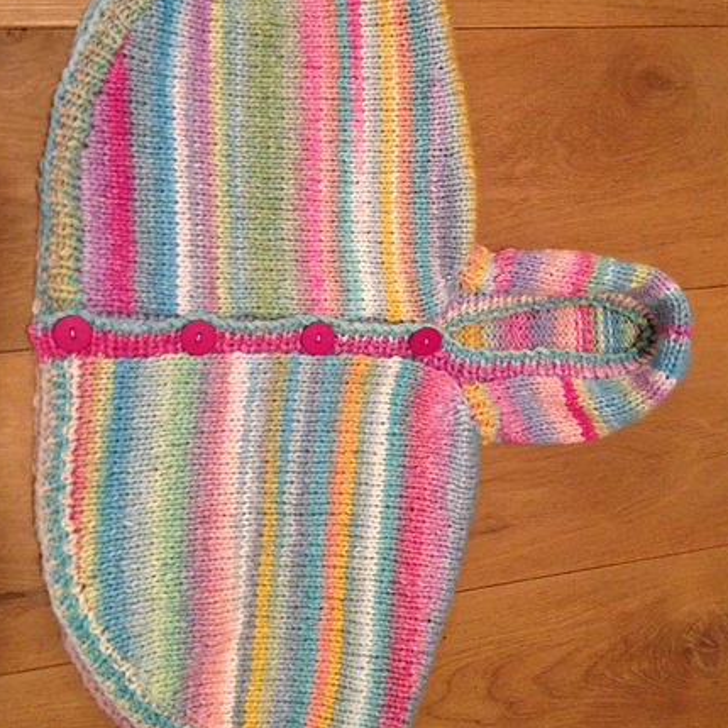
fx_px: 1095
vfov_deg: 36.7
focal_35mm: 46
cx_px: 361
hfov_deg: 36.8
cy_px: 298
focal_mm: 4.28
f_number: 2.4
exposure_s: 1/15
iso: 400
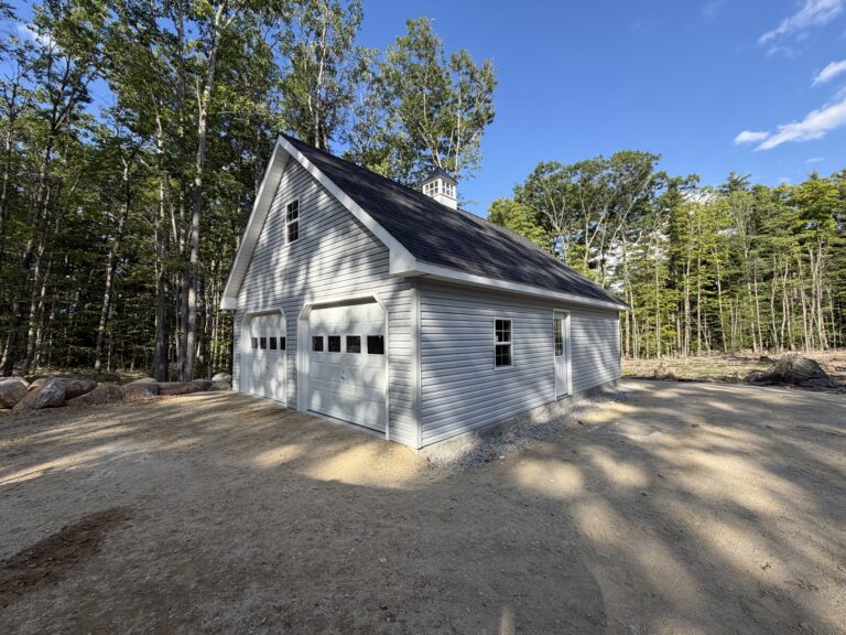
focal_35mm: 14
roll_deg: -0.4
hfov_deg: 102.1
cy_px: 318
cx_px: 423
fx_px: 342
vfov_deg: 85.7
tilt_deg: +3.7
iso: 40
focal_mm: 2.22
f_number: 2.2
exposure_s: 1/631
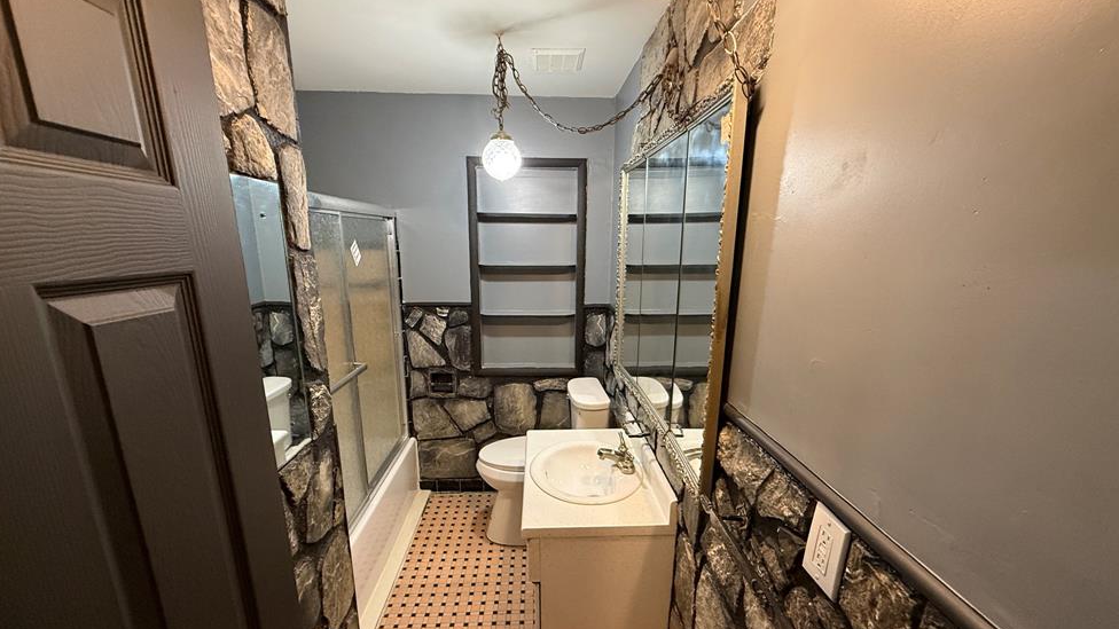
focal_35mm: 16
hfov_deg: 99.4
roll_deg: -0.6
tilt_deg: -14.2
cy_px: 360
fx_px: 475
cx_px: 560
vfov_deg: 66.7
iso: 500
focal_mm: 2.22
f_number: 2.2
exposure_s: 1/60
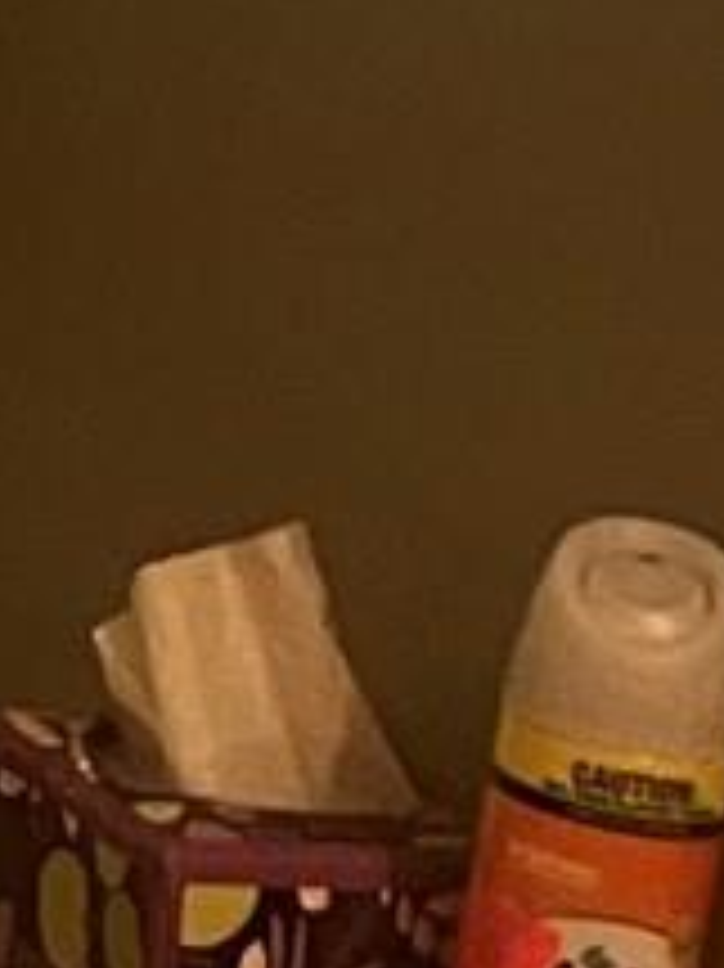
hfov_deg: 5.1
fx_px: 6923
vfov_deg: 7.8
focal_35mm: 248
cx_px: -2455
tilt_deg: -11.6
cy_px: -531
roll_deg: -2.6
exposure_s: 1/60
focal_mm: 5.1
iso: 320
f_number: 1.6
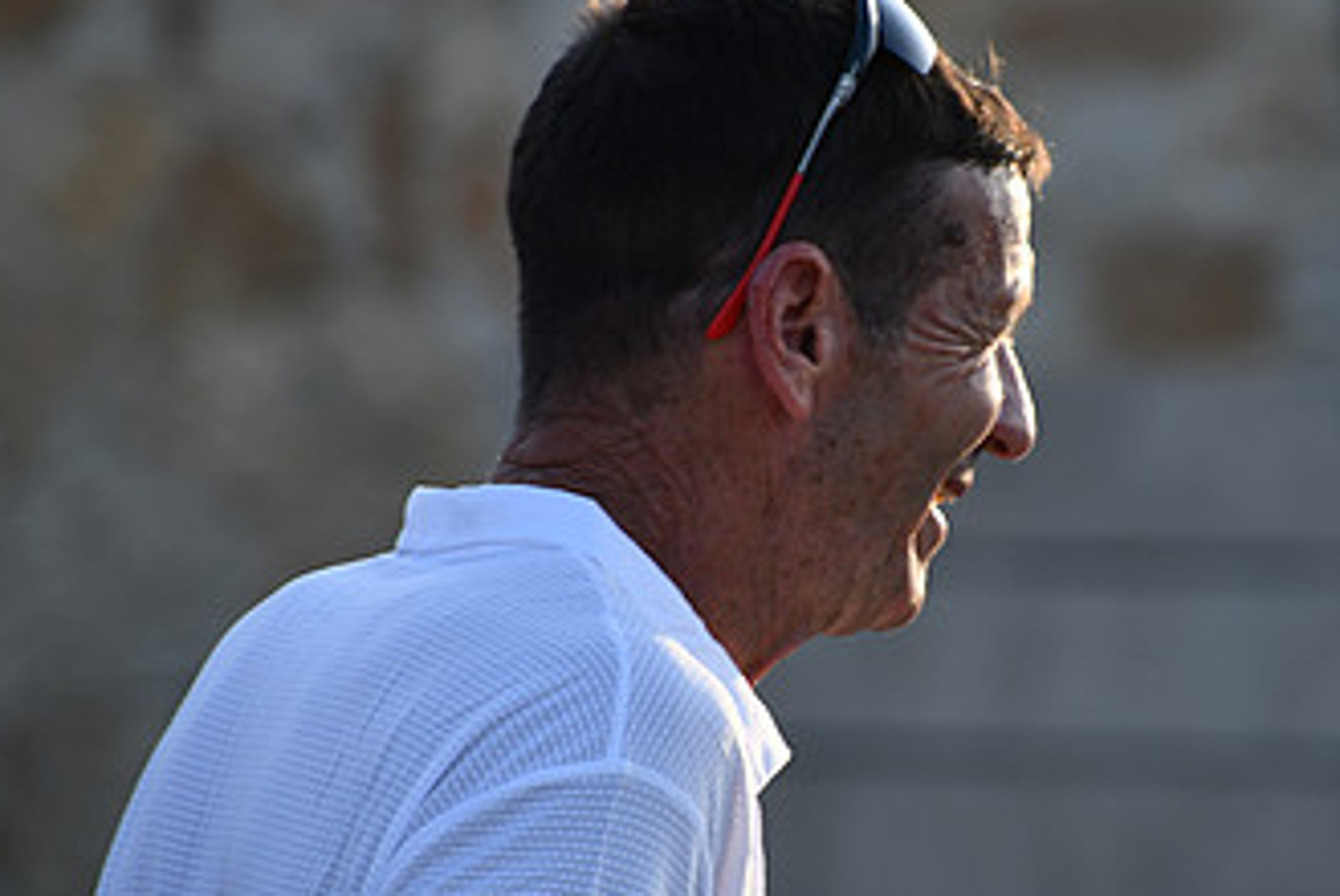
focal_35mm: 793
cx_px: 863
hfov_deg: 2.6
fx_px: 29543
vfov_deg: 1.7
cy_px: 470
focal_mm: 300
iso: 160
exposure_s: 1/250
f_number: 6.3
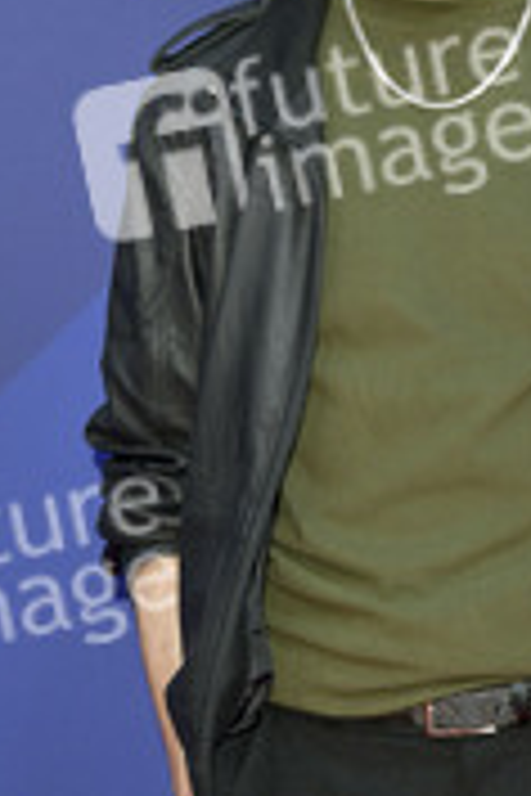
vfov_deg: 14.7
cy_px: 360
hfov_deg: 9.8
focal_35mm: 140
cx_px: 436
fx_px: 3097
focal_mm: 62
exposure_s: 1/200
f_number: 6.3
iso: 640
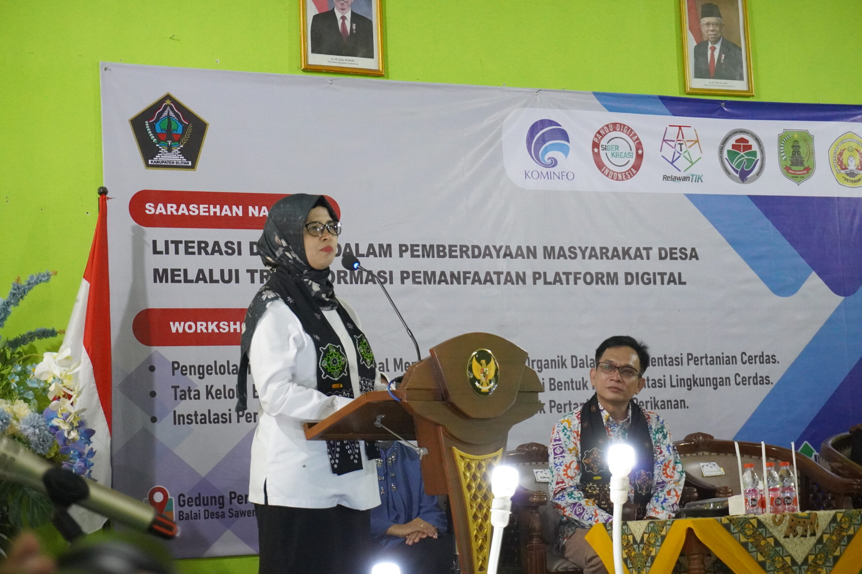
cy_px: 287
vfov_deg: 18.2
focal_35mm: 75
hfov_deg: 27.0
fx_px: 1796
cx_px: 431
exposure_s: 1/160
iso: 6400
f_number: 5.6
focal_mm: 50
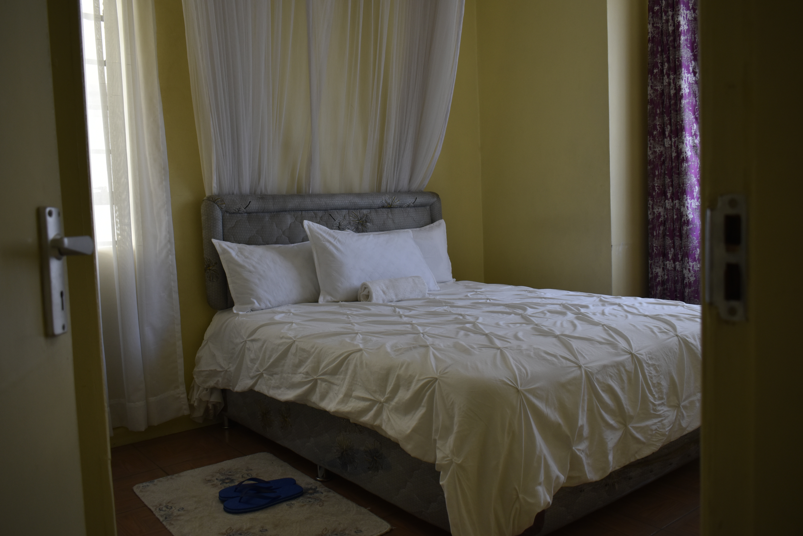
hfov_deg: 61.9
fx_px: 669
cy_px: 268
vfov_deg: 43.6
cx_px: 402
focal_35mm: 30
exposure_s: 1/90
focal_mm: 20
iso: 400
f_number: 4.8
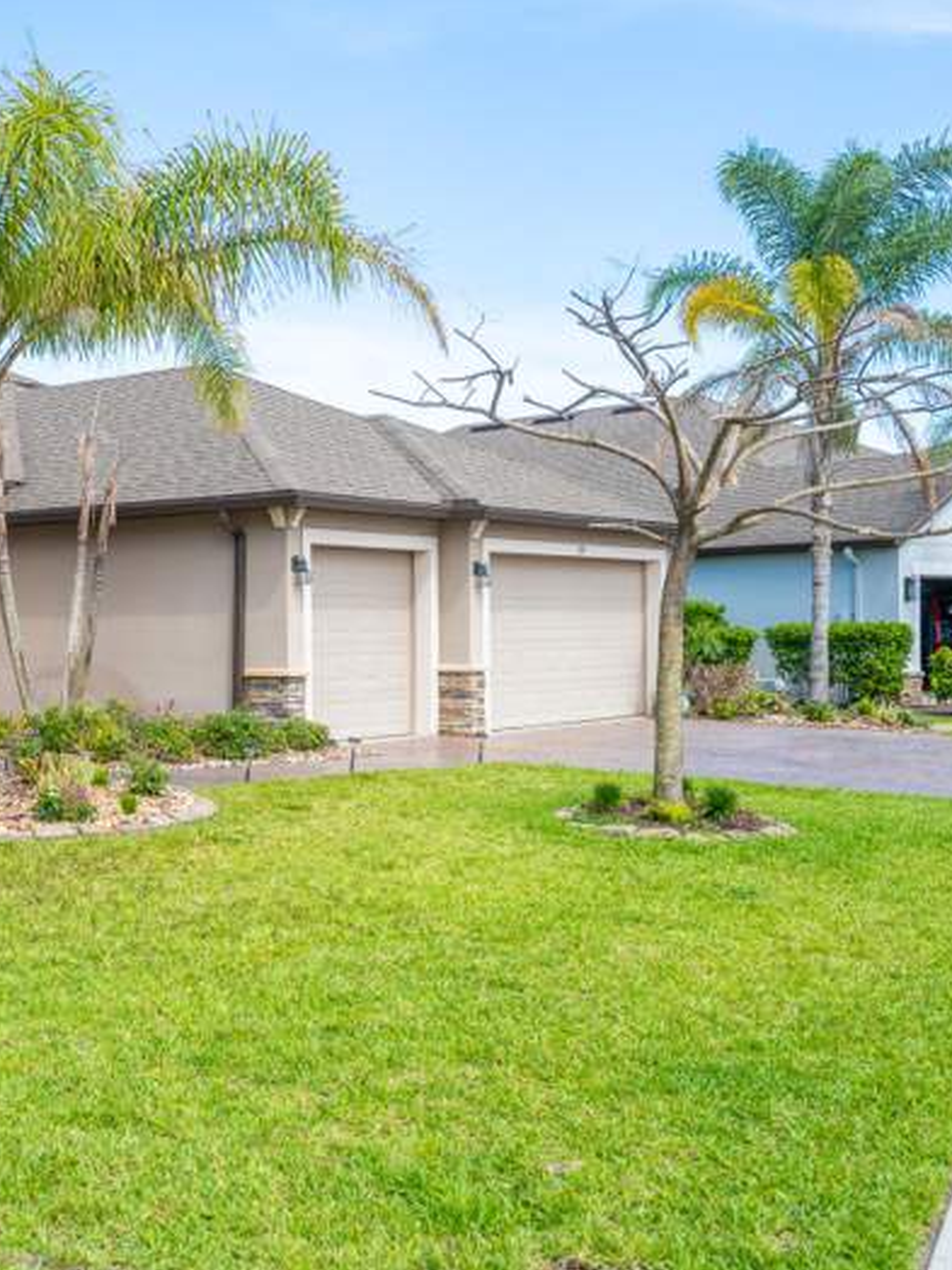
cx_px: 78
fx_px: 1613
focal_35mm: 44
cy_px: 637
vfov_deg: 42.9
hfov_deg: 31.2
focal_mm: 30
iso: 200
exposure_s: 1/500
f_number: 6.3
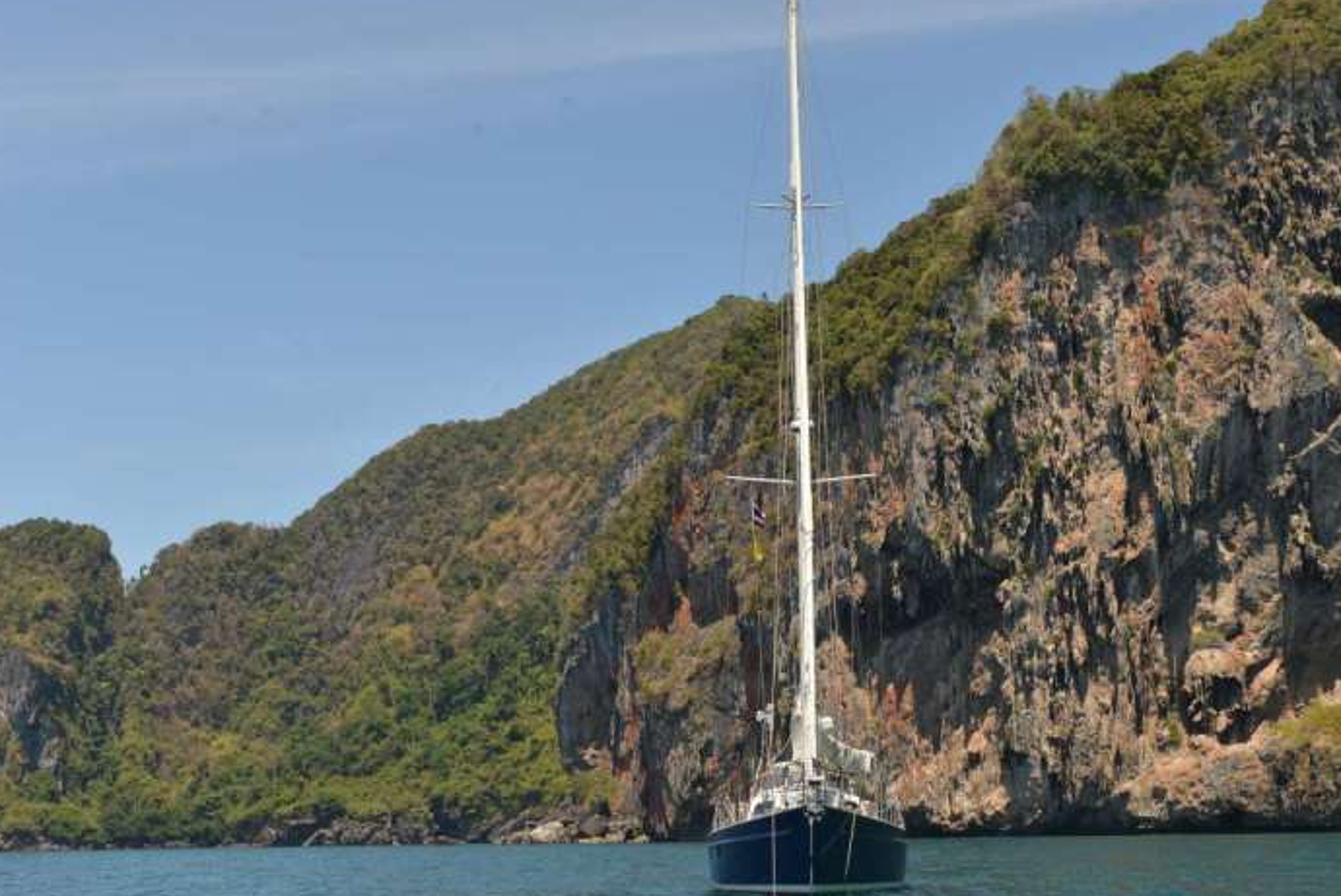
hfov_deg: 38.8
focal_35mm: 51
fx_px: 1901
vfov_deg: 26.5
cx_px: 766
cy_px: 492
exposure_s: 1/400
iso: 640
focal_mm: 44
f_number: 10
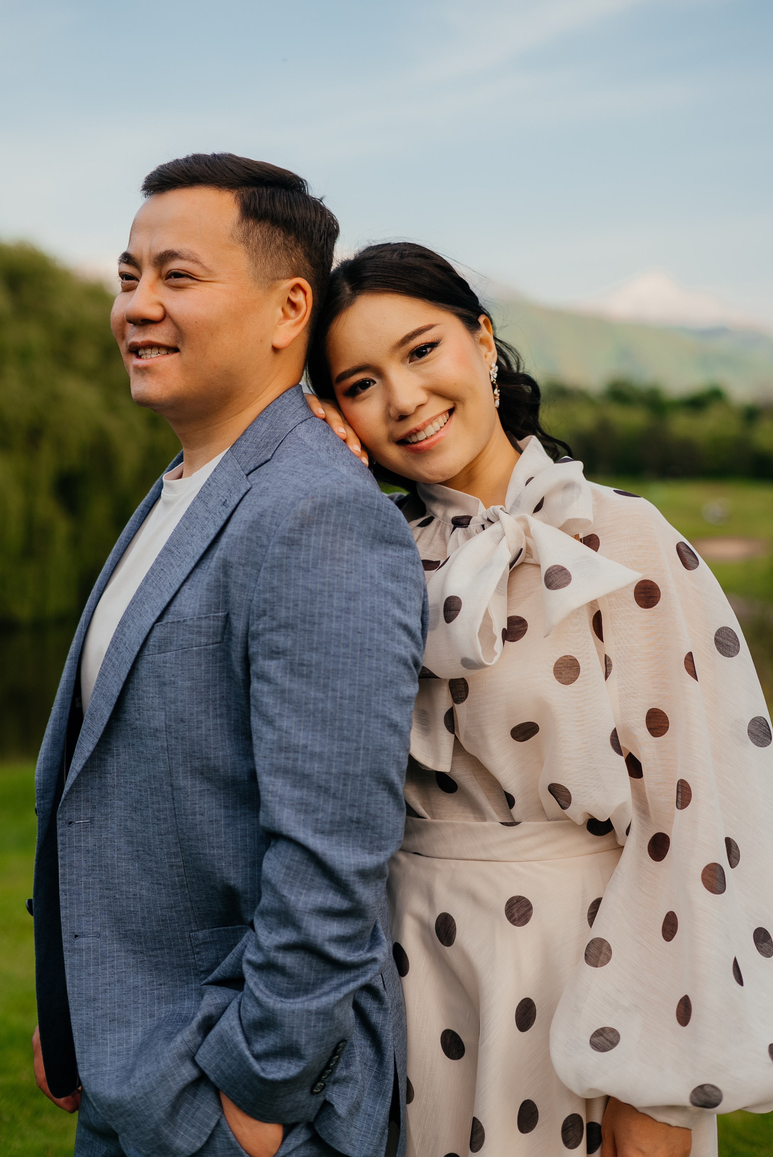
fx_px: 1608
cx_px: 386
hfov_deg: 27.0
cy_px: 578
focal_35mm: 50
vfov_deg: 39.6
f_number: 2.5
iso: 250
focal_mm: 50
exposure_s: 1/500
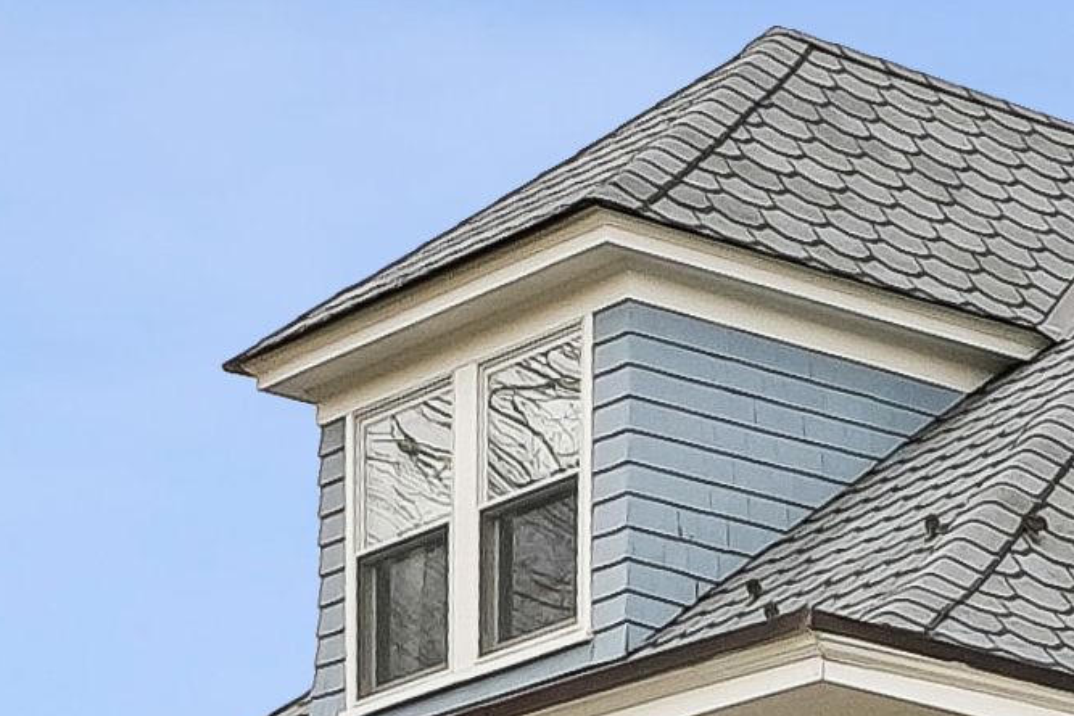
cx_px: 3341
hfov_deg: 9.8
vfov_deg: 8.8
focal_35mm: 152
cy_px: 1170
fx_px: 4535
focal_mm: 14.8
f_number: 10
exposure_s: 1/80
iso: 125
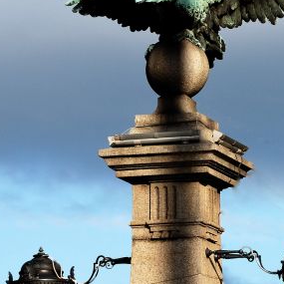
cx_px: 263
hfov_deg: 5.1
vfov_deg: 5.1
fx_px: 3158
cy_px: 157
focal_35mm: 340
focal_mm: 95
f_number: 4.8
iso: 200
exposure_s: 1/2000
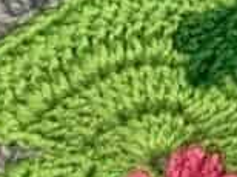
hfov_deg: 7.9
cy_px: -183
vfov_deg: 7.0
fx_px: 1388
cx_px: 805
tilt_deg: -83.2
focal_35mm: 203
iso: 80
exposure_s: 1/50
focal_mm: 4.25
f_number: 1.8
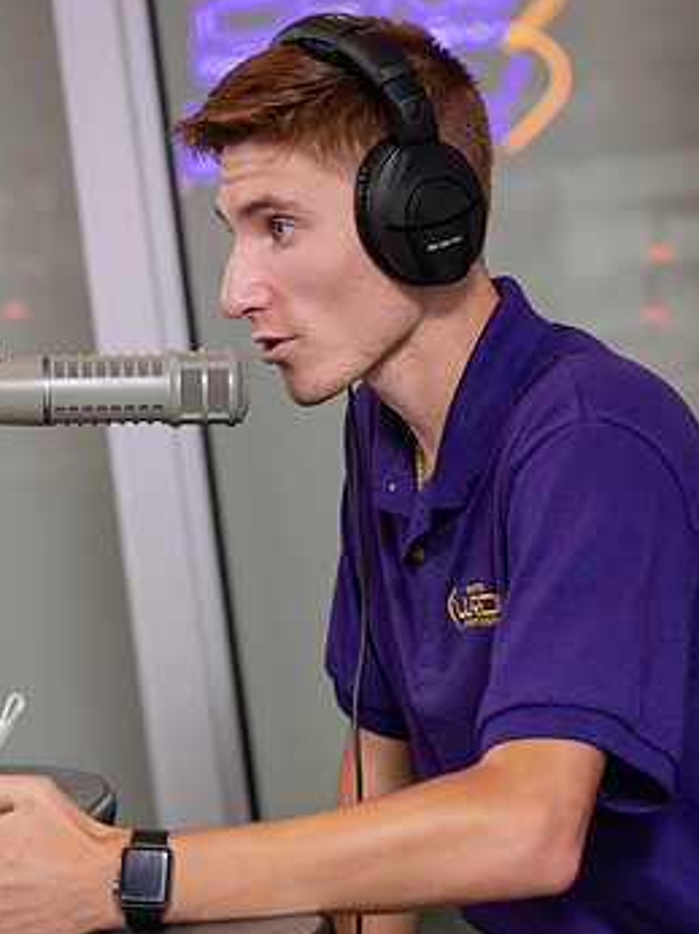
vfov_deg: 16.3
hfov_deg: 12.2
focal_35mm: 121
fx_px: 3262
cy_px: 452
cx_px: 84
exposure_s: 1/125
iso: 1250
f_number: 4
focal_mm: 75
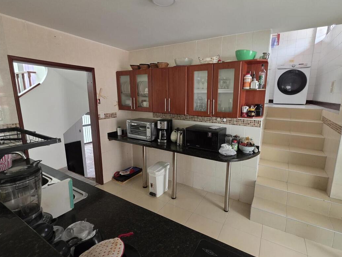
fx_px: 158
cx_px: 180
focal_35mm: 16
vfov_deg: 78.1
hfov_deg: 94.4
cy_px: 128
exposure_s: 1/100
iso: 320
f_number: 1.9
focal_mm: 2.2
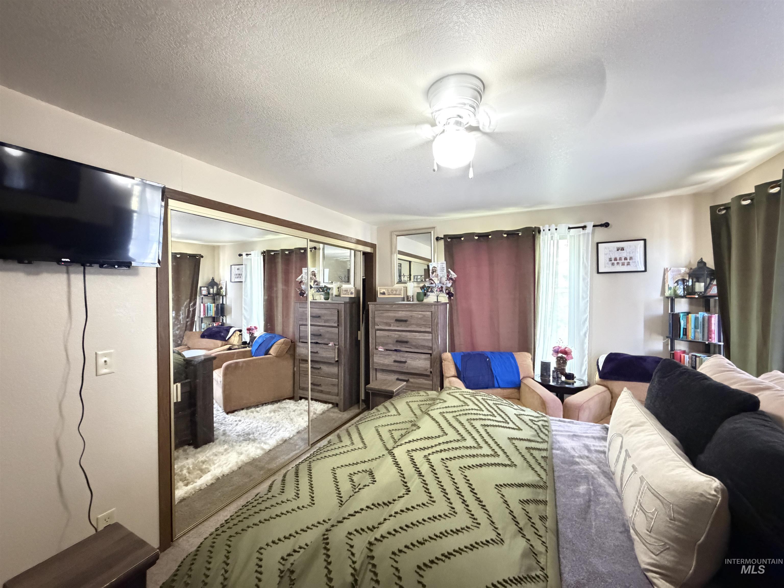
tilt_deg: -1.2
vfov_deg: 85.7
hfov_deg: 102.1
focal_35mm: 14
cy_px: 294
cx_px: 392
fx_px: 317
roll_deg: -0.1
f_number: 2.2
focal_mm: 2.22
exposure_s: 1/30
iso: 2000
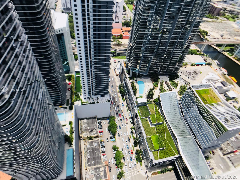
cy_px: 90
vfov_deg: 49.7
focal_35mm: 28
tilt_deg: -47.3
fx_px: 194
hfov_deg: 63.4
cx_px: 120
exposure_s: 1/2179
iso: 20
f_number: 1.8
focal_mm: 3.99
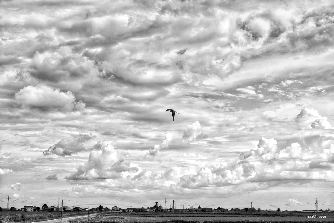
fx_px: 650
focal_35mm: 70
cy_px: 112
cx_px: 167
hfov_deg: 28.8
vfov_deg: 19.5
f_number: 5.6
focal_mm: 70
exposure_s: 1/500
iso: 100
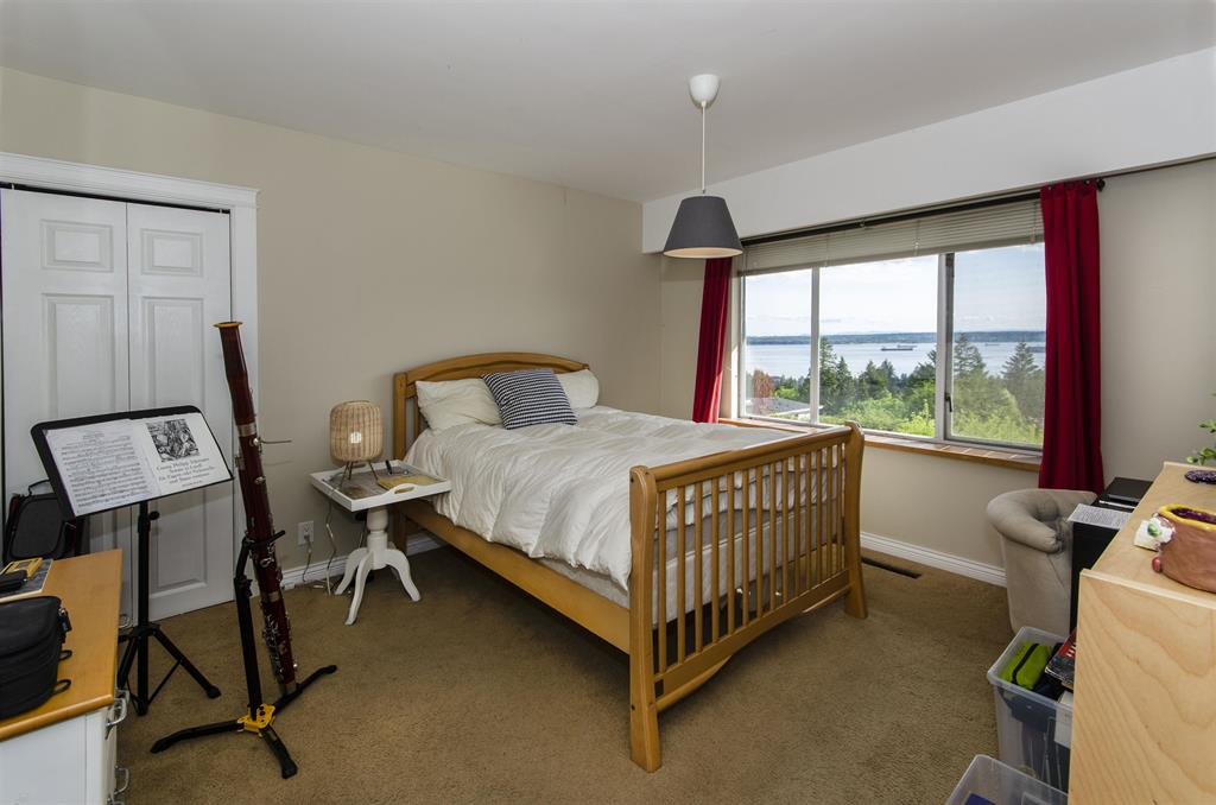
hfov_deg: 100.5
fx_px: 506
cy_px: 402
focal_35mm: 15
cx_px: 608
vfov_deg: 77.1
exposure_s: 1/100
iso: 100
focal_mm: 10
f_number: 8
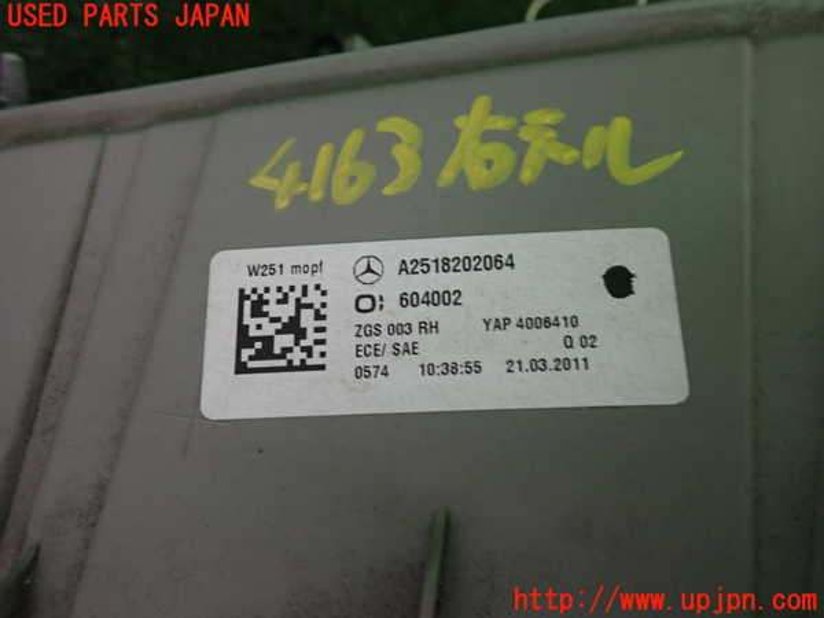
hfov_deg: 60.0
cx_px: 412
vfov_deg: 46.8
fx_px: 714
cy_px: 309
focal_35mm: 30
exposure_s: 1/30
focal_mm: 5.4
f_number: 2.3
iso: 250
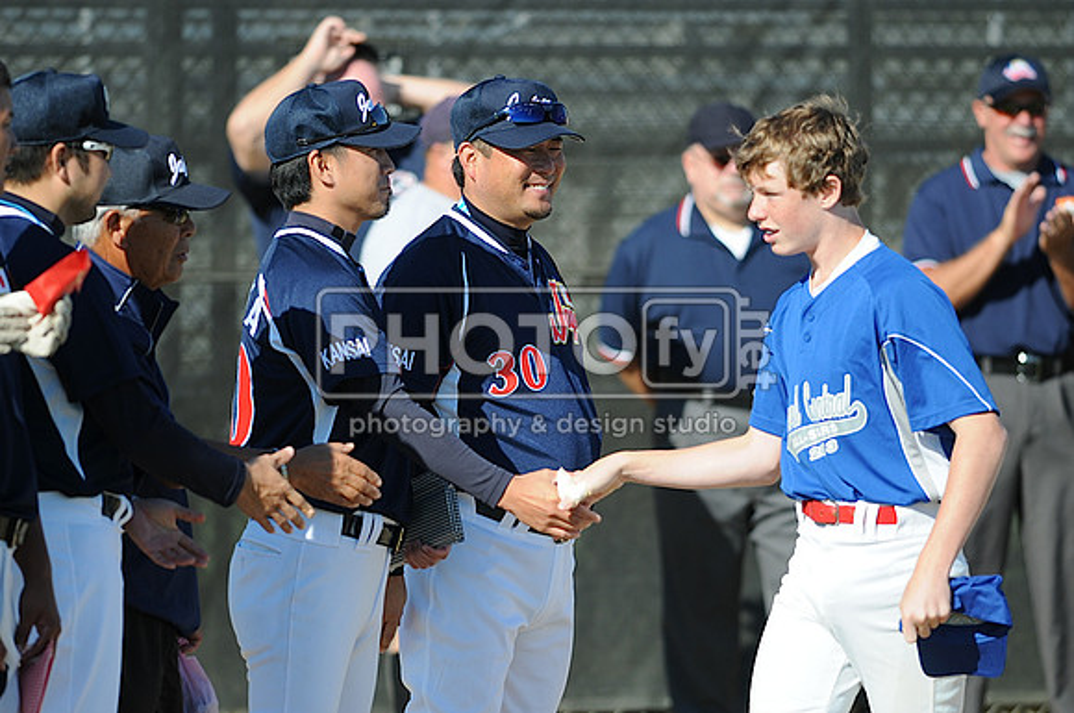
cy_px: 356
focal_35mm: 450
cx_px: 537
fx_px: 13406
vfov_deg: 3.0
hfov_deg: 4.6
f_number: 4
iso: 200
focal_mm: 300
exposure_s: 1/1250
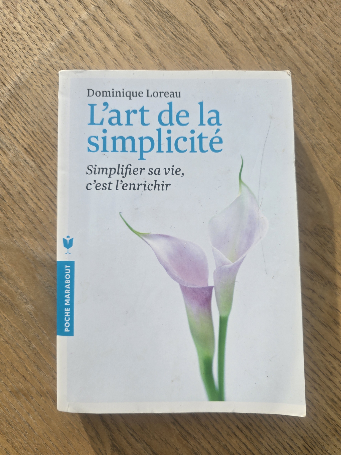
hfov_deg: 58.9
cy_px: 228
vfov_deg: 73.9
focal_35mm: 23
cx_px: 170
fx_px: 302
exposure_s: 1/607
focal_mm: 6.3
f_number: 1.7
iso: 12
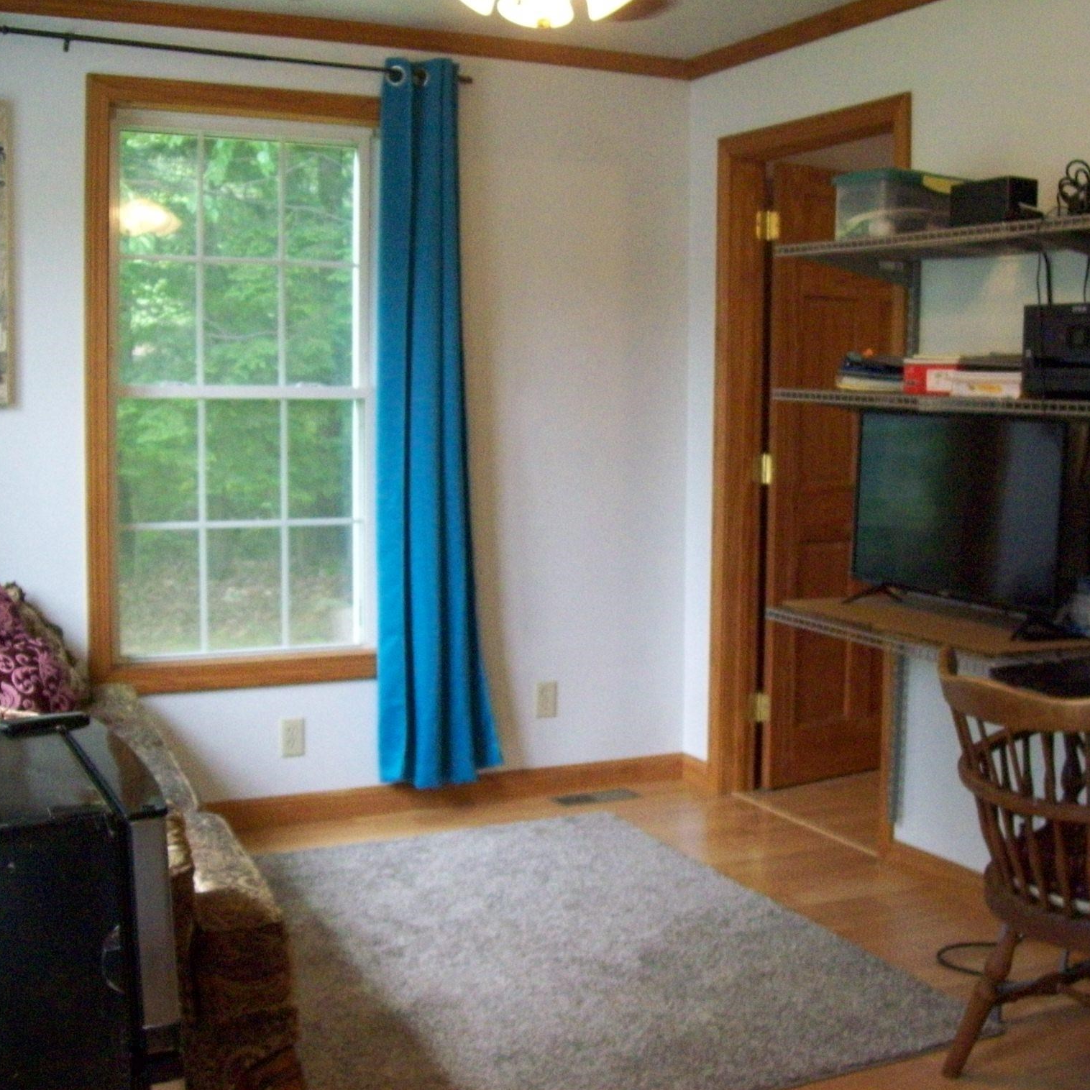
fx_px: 1532
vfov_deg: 39.2
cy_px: 540
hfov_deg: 39.1
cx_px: 626
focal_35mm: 43
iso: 450
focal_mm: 6
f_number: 2.7
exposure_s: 1/128
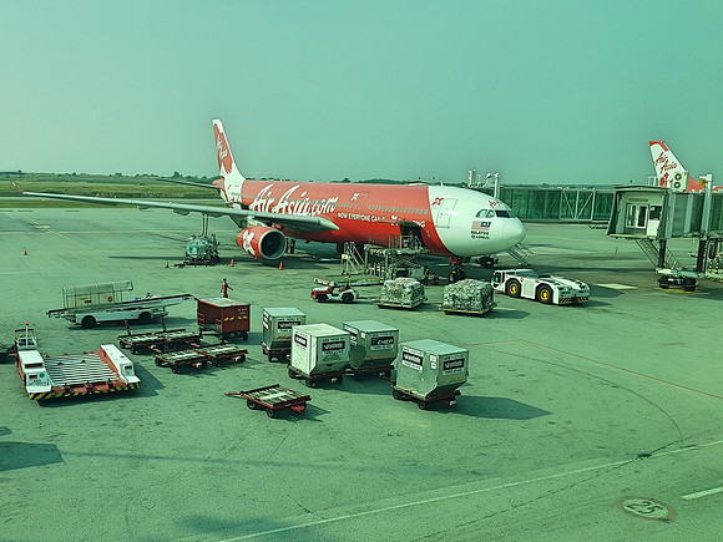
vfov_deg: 53.1
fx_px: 543
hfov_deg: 67.3
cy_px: 271
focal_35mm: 26
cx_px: 362
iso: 40
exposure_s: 1/1002
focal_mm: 4.2
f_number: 1.7
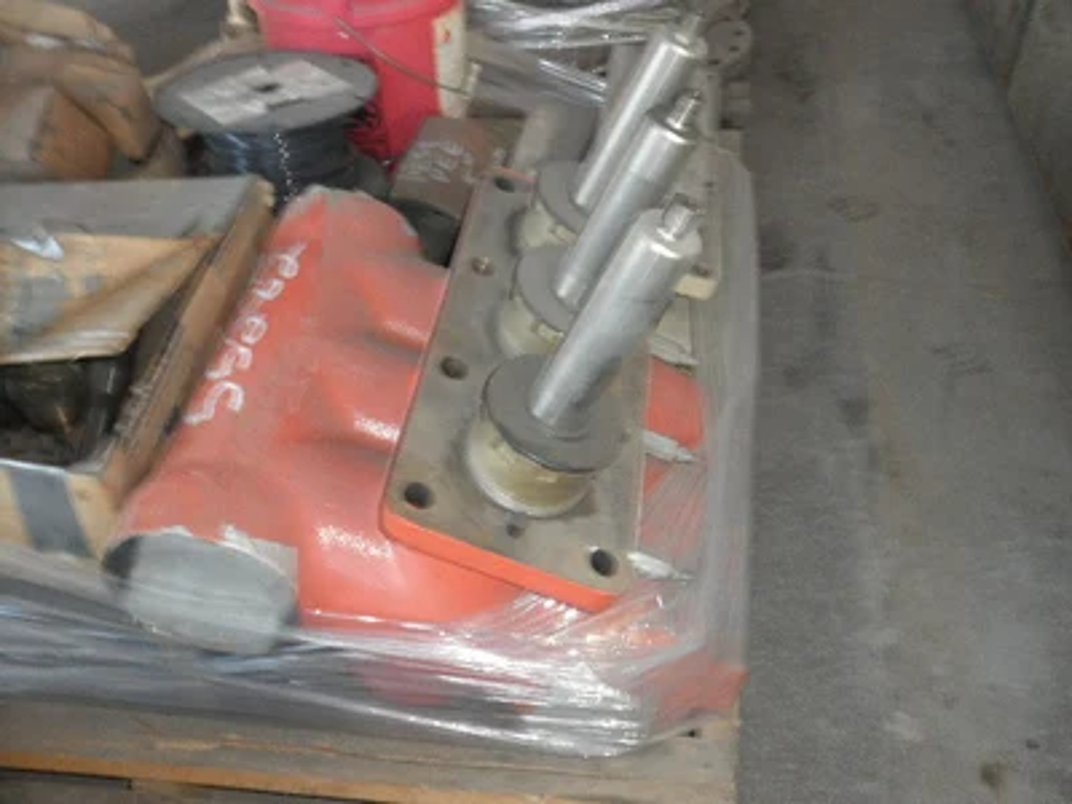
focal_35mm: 35
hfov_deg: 52.6
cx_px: 536
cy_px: 402
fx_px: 1084
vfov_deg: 40.7
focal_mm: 6.1
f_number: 3.2
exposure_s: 1/60
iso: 200
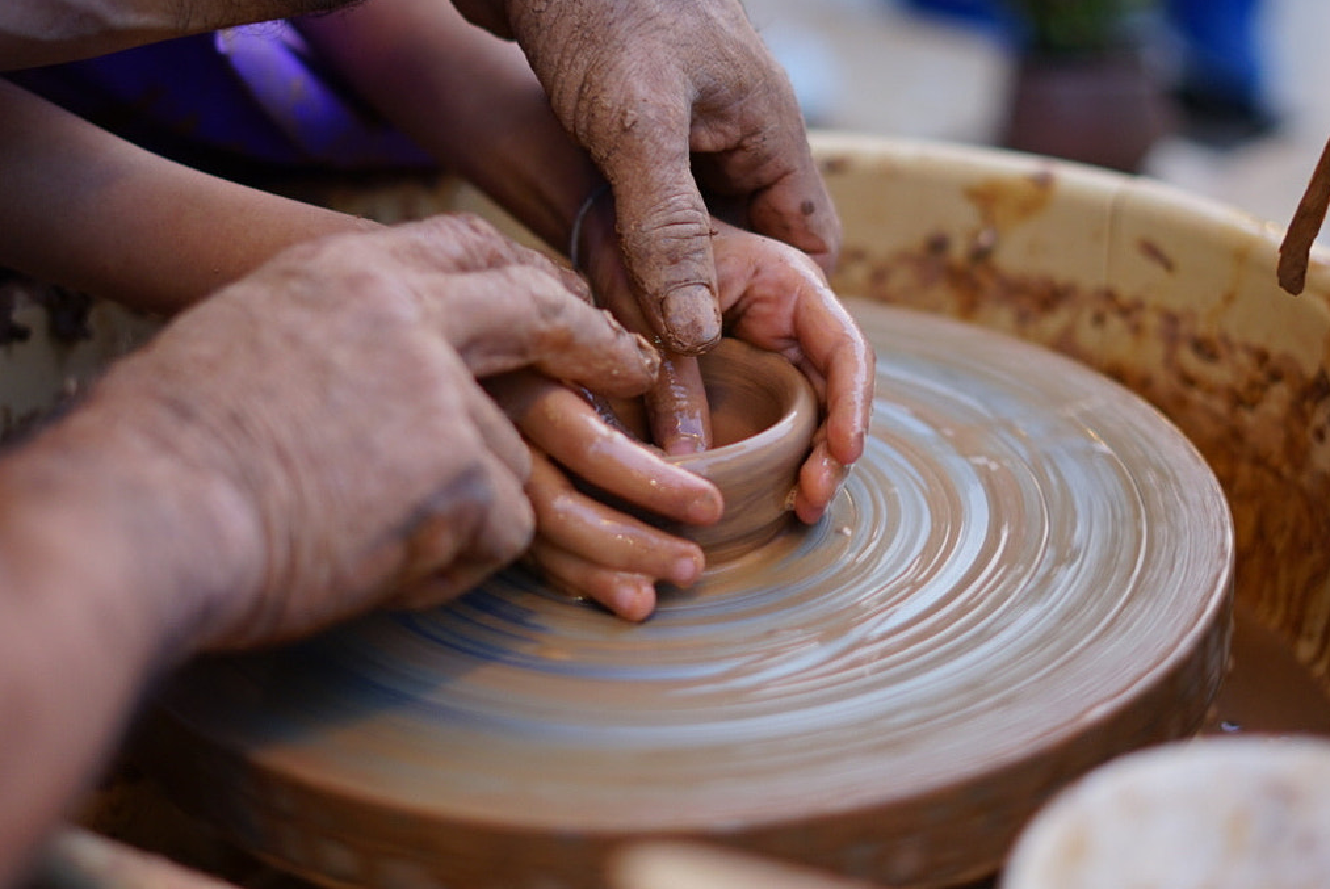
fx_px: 2921
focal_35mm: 79
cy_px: 393
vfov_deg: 17.3
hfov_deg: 25.7
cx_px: 704
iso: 320
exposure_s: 1/200
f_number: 1.8
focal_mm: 50
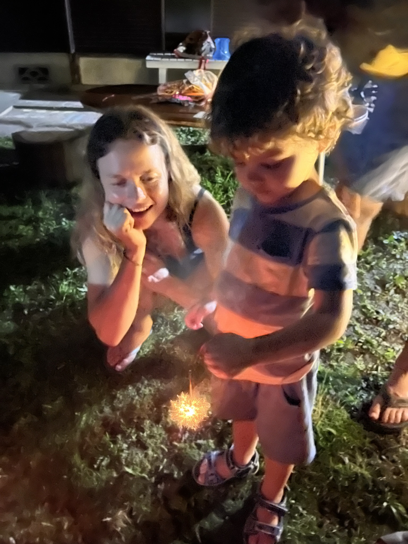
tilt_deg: -31.6
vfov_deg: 67.3
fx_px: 409
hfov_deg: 53.1
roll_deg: -1.6
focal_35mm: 26
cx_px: 204
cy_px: 272
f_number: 1.6
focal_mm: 5.1
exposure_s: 1/2
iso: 5000
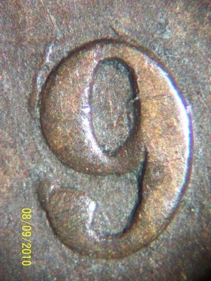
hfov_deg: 11.5
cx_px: 106
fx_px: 1048
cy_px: 140
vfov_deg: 15.3
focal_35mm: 129
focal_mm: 20
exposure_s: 1/15
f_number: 4.8
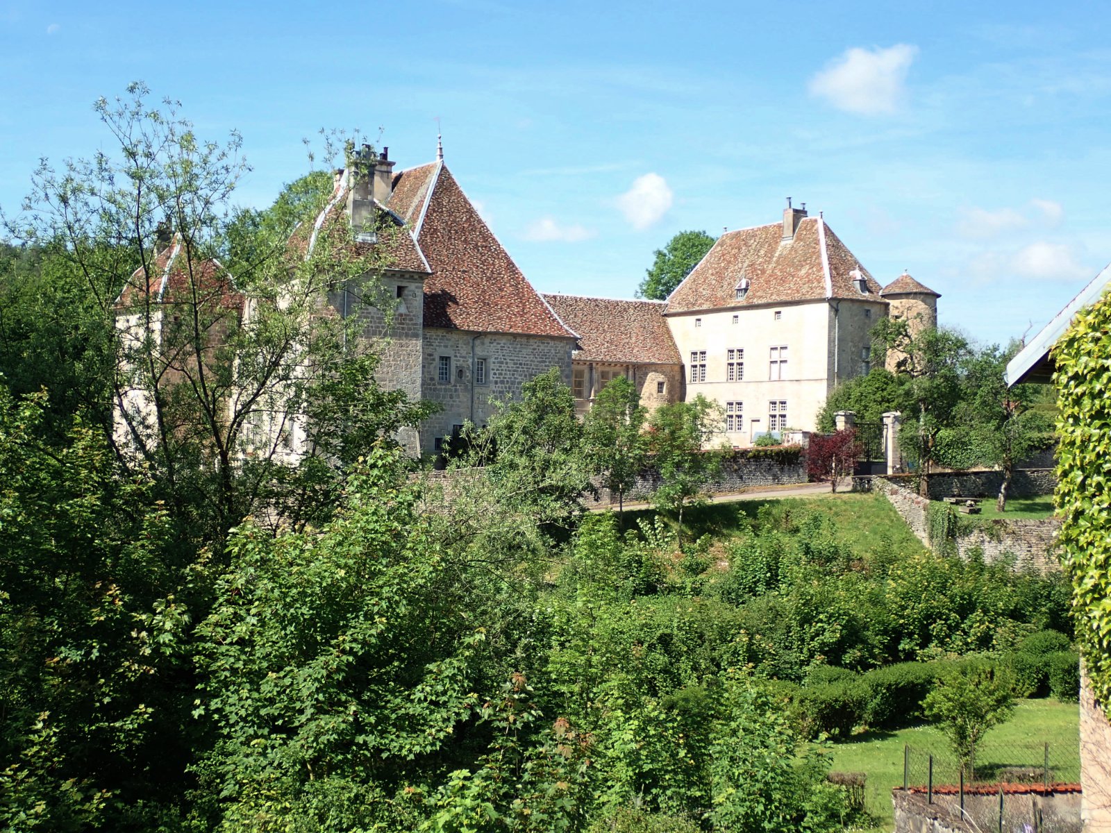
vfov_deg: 31.5
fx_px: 1476
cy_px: 416
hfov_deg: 41.2
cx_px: 556
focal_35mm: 46
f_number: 3.1
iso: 100
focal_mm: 8.41
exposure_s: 1/400
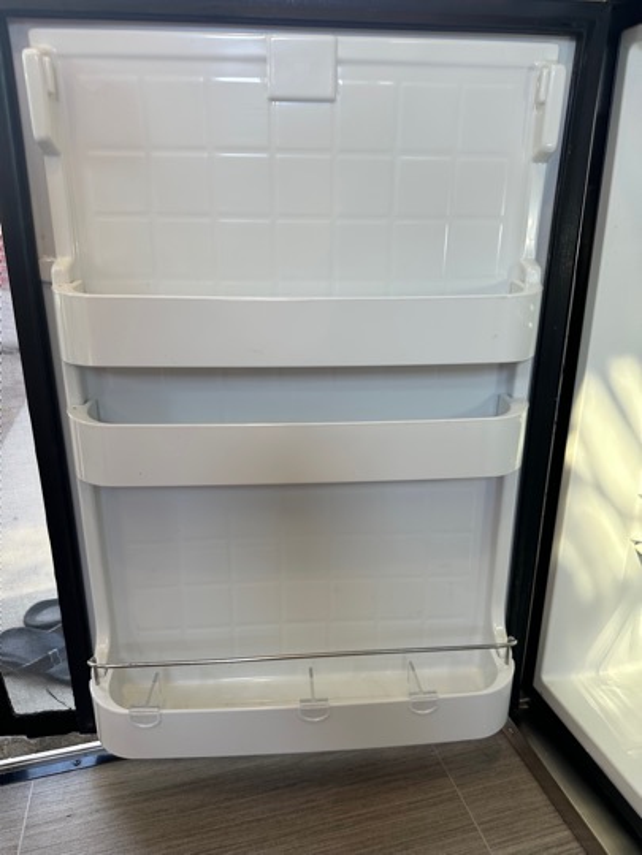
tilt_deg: -19.1
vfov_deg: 71.6
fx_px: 593
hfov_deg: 56.8
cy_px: 428
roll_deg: -2.9
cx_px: 321
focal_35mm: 24
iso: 64
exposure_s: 1/121
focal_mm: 6.86
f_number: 1.78
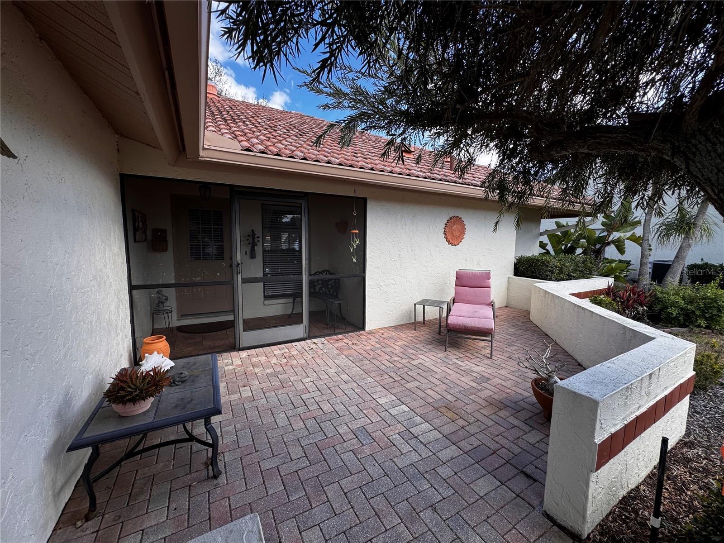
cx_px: 362
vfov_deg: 85.7
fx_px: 293
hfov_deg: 102.1
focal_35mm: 14
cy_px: 272
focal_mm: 2.22
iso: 40
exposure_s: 1/533
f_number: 2.2
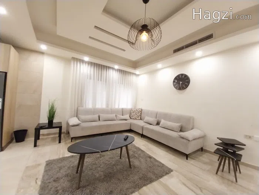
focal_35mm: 13
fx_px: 97
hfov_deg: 106.2
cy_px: 98
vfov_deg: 89.9
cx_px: 130
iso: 250
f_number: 2.2
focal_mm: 1.3
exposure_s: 1/25
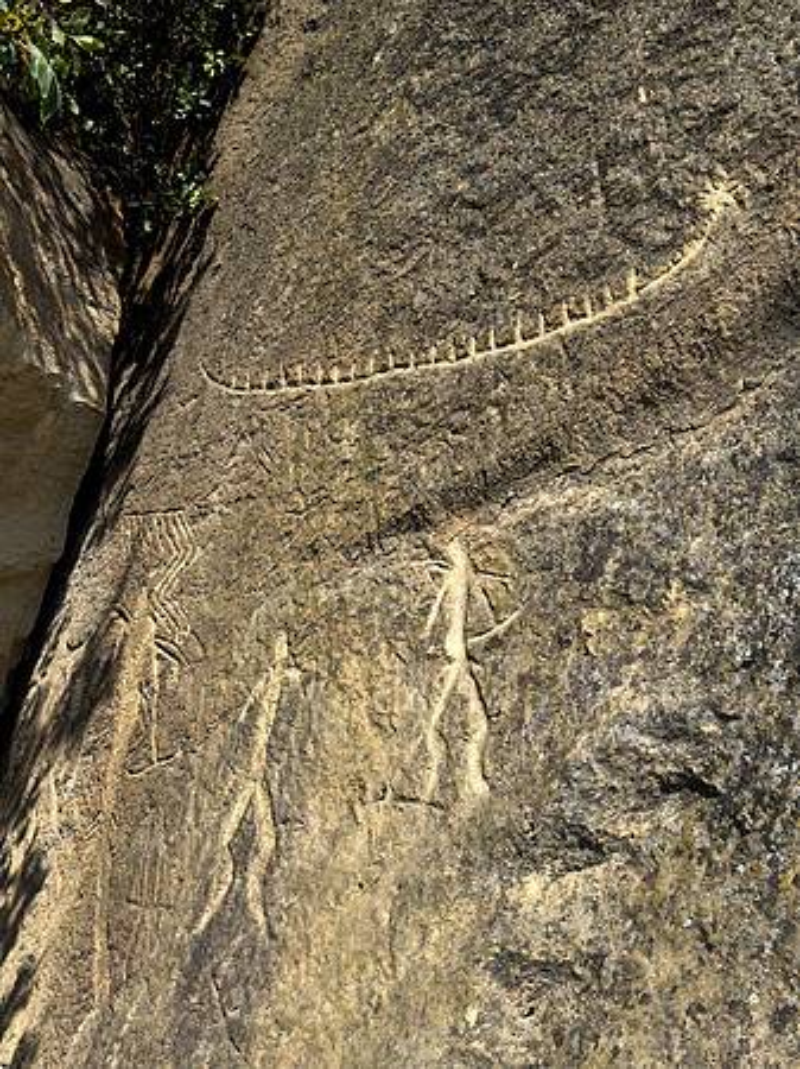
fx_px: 1172
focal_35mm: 38
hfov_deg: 37.7
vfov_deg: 49.0
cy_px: 534
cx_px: 400
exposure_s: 1/4000
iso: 64
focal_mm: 6.76
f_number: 1.8
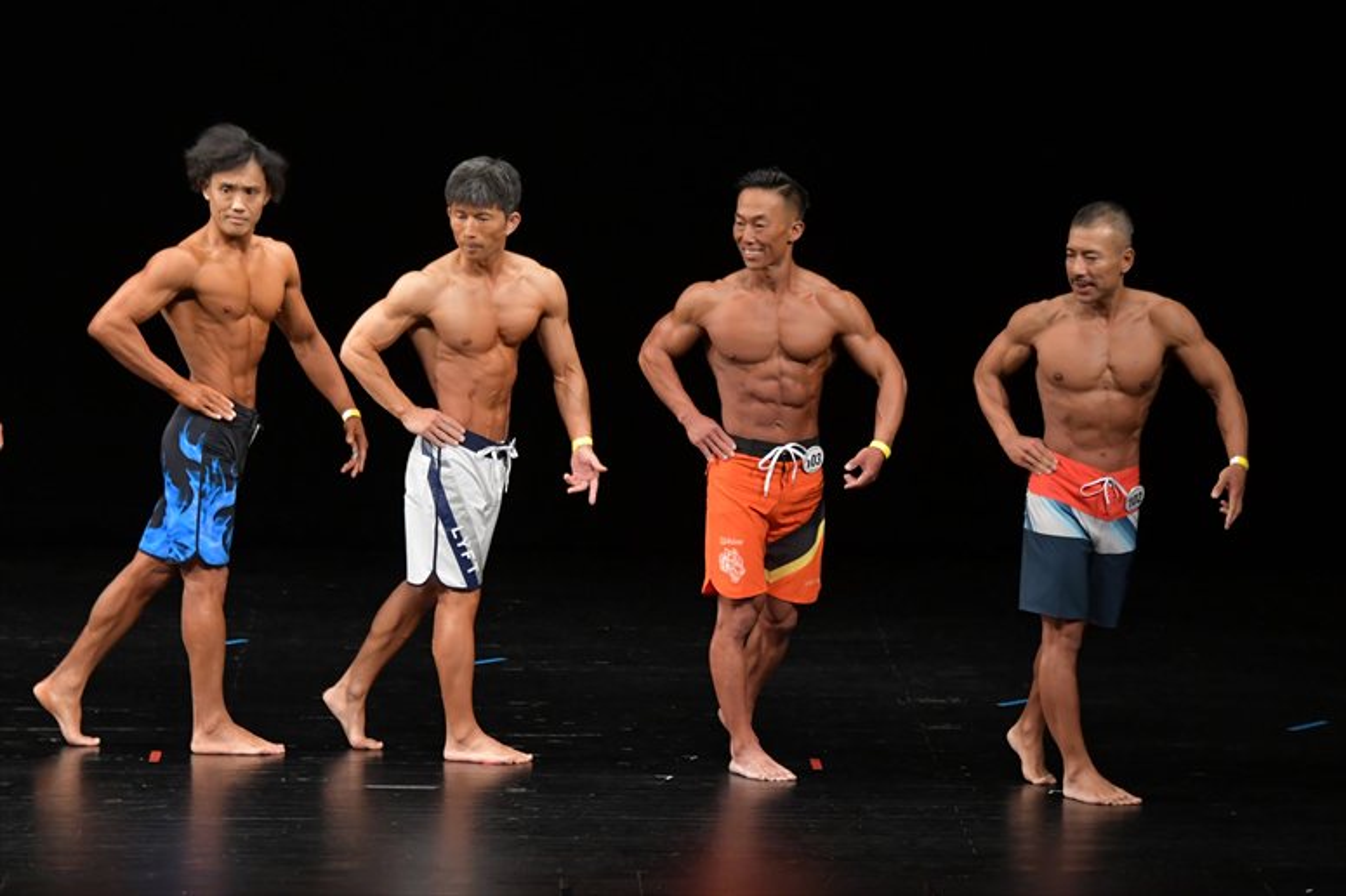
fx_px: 8409
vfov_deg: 6.1
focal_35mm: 225
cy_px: 448
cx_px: 673
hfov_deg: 9.2
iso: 3200
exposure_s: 1/400
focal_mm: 150
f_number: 5.6
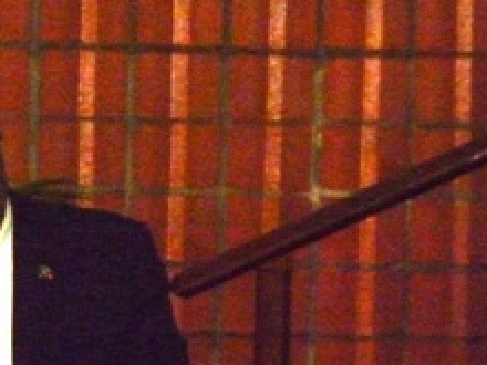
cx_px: 104
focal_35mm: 269
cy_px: 285
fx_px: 3784
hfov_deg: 7.4
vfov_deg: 5.5
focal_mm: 22
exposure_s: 1/60
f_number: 5.9
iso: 1000
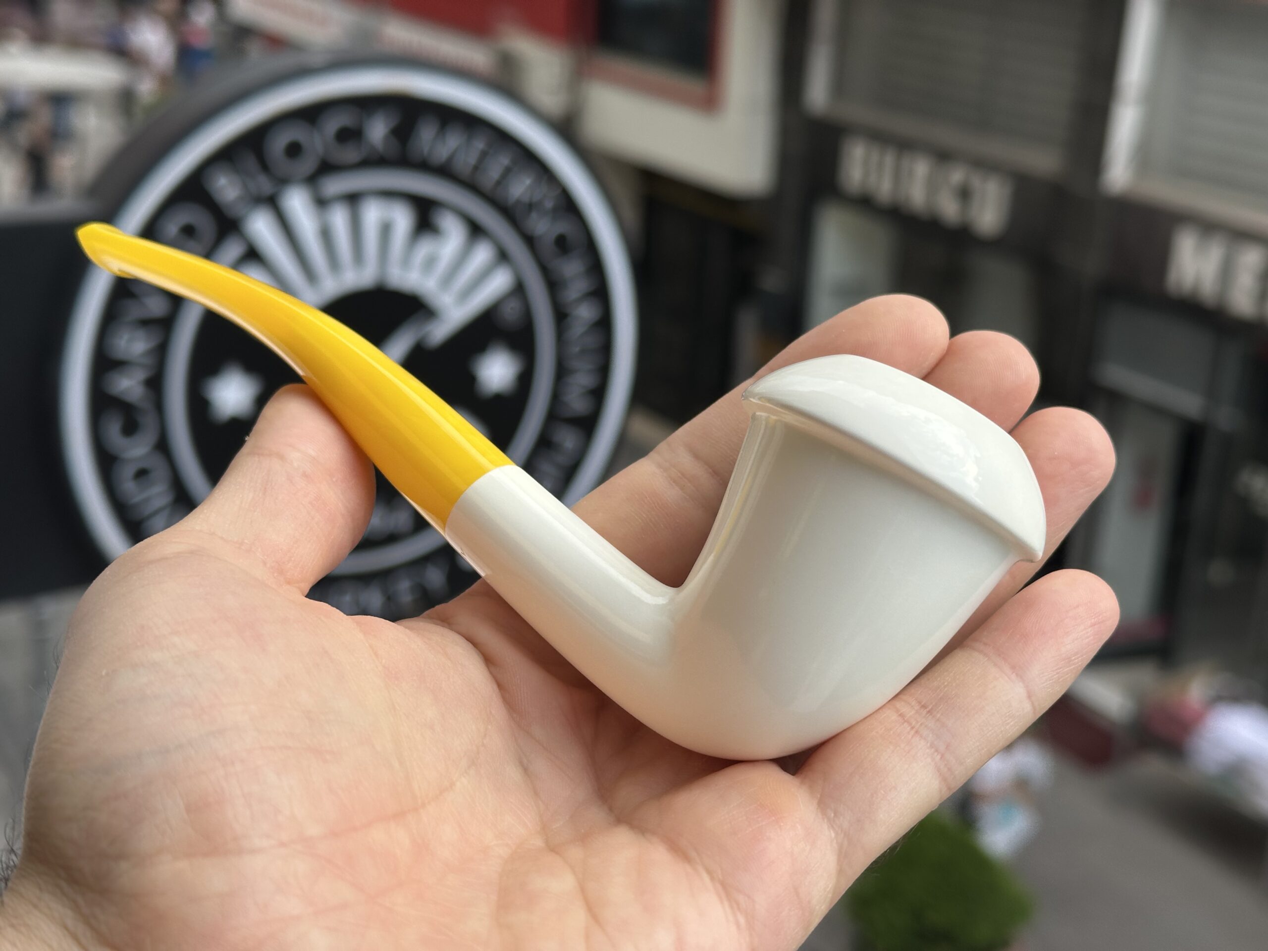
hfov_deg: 39.7
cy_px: 476
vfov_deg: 30.3
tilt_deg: -19.8
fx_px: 1758
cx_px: 634
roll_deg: -3.0
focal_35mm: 48
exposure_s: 1/1185
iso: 64
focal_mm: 6.86
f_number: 1.78
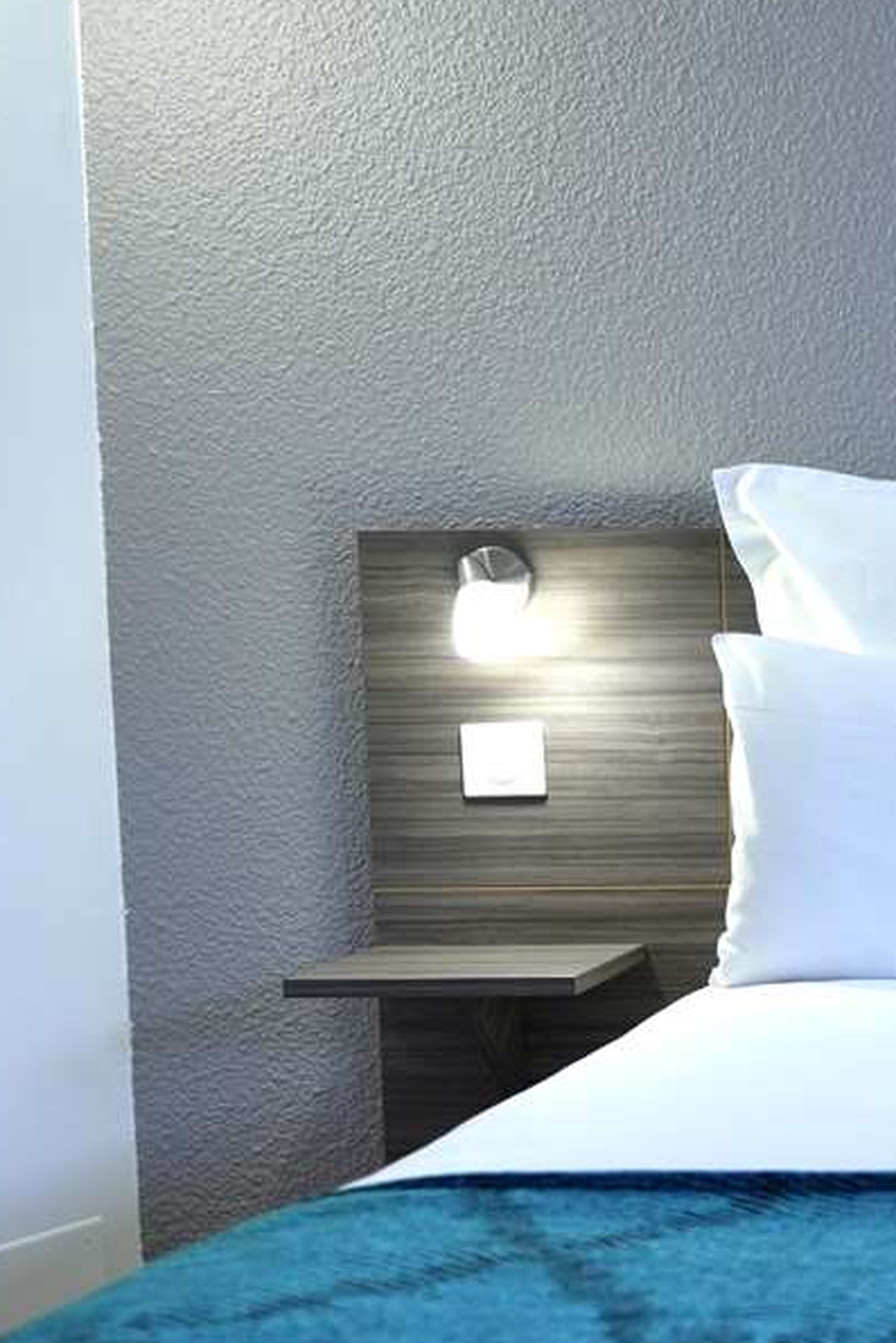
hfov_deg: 18.2
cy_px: 808
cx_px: 1413
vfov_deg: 31.0
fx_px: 2416
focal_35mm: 65
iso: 640
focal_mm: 25.7
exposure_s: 1/320
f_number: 2.8
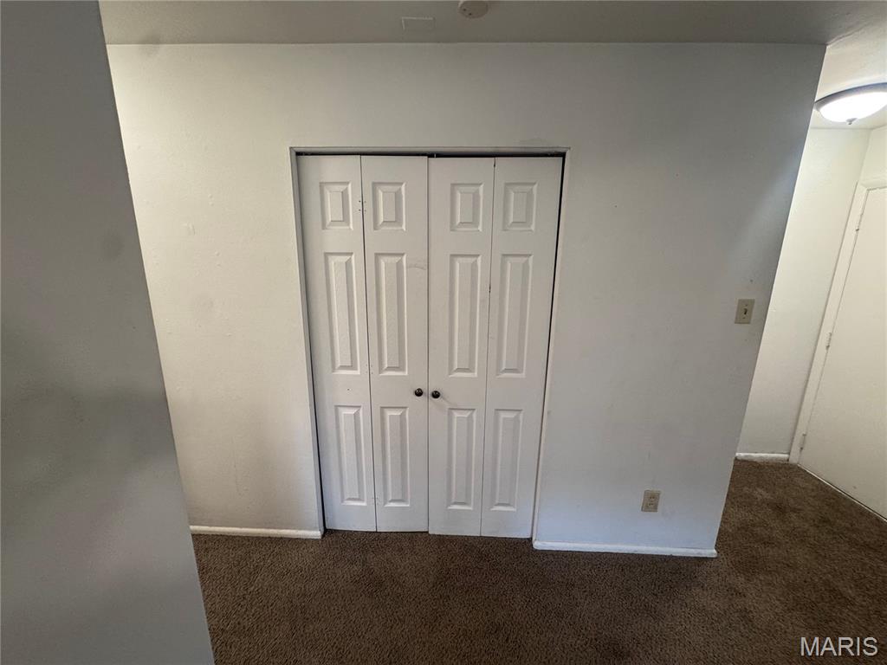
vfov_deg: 85.7
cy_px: 332
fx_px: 359
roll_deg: -1.5
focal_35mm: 14
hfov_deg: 102.1
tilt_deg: -13.2
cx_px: 444
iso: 200
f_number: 2.2
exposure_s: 1/60
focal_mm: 2.22
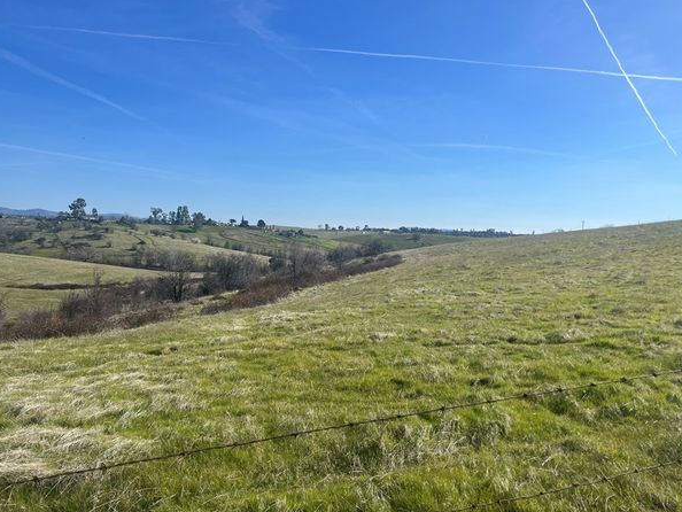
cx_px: 342
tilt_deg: -1.8
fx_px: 552
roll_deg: -0.3
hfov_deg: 63.4
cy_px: 255
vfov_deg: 49.8
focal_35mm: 28
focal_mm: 5.1
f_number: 1.6
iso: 50
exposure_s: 1/4854
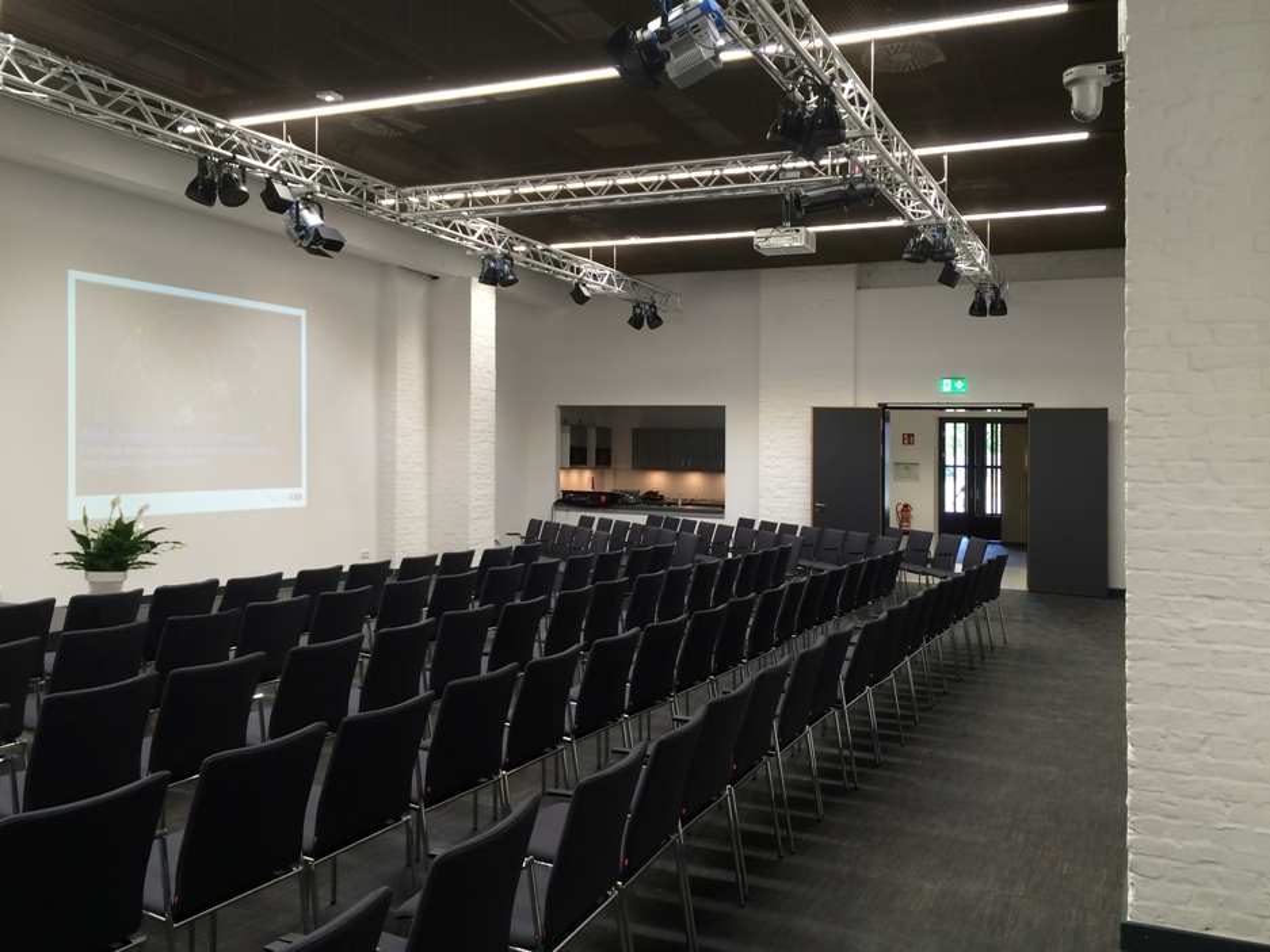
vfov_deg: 46.8
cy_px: 476
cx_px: 635
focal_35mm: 30
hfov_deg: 60.0
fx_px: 1101
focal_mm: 4.12
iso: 50
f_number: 2.2
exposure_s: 1/30
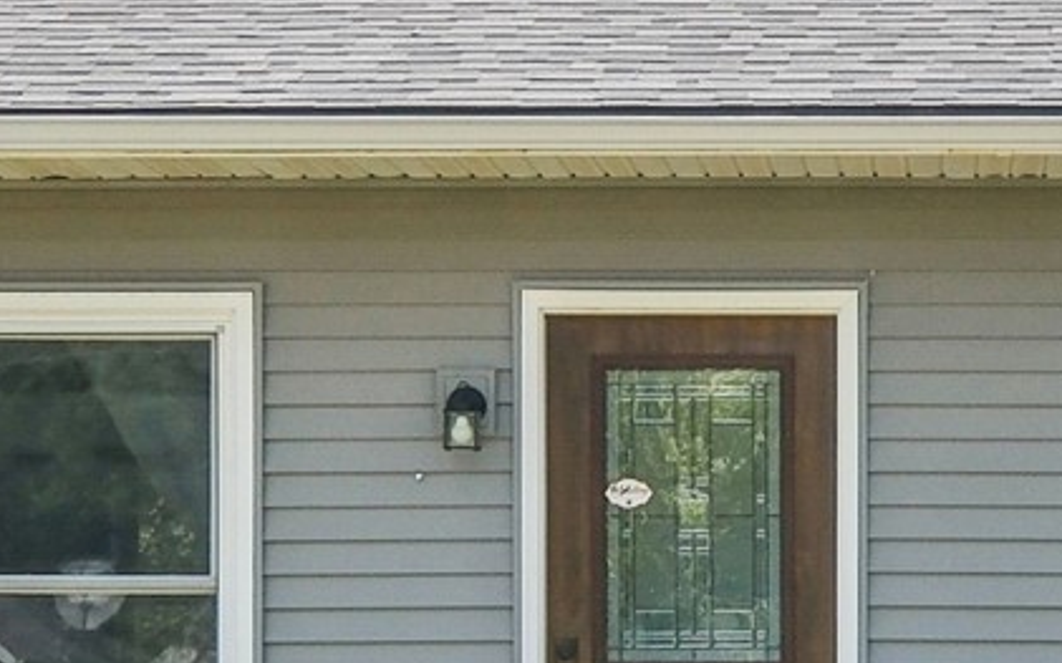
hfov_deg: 12.6
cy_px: 159
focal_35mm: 163
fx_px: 4717
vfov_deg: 8.0
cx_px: 1196
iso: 400
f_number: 9
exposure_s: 1/500
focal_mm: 20.9
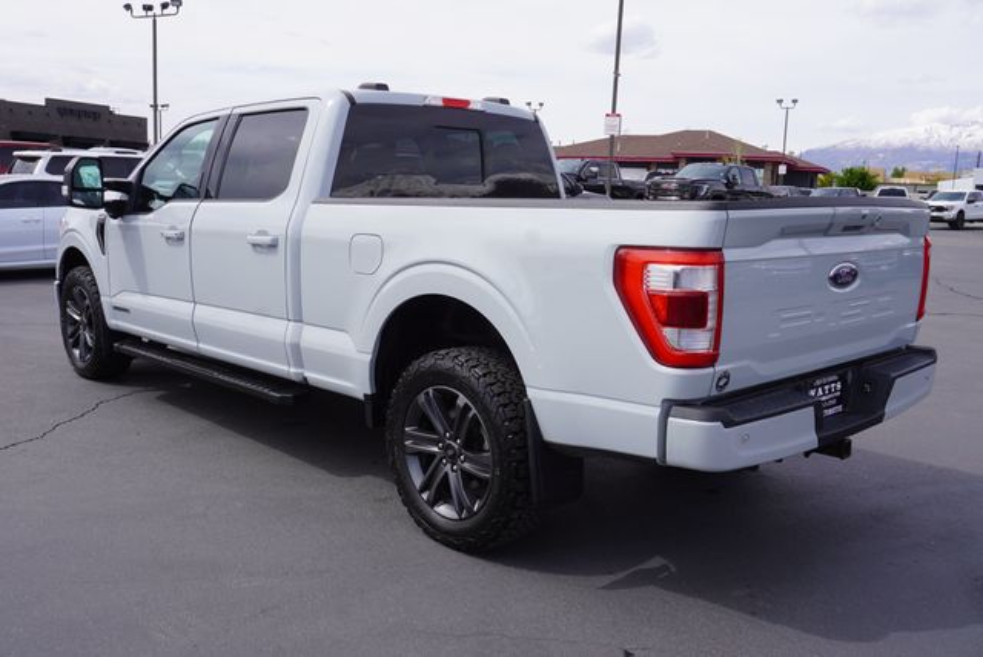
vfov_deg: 41.8
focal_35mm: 32
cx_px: 492
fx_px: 861
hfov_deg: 59.4
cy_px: 328
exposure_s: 1/125
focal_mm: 21
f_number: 10
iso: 100
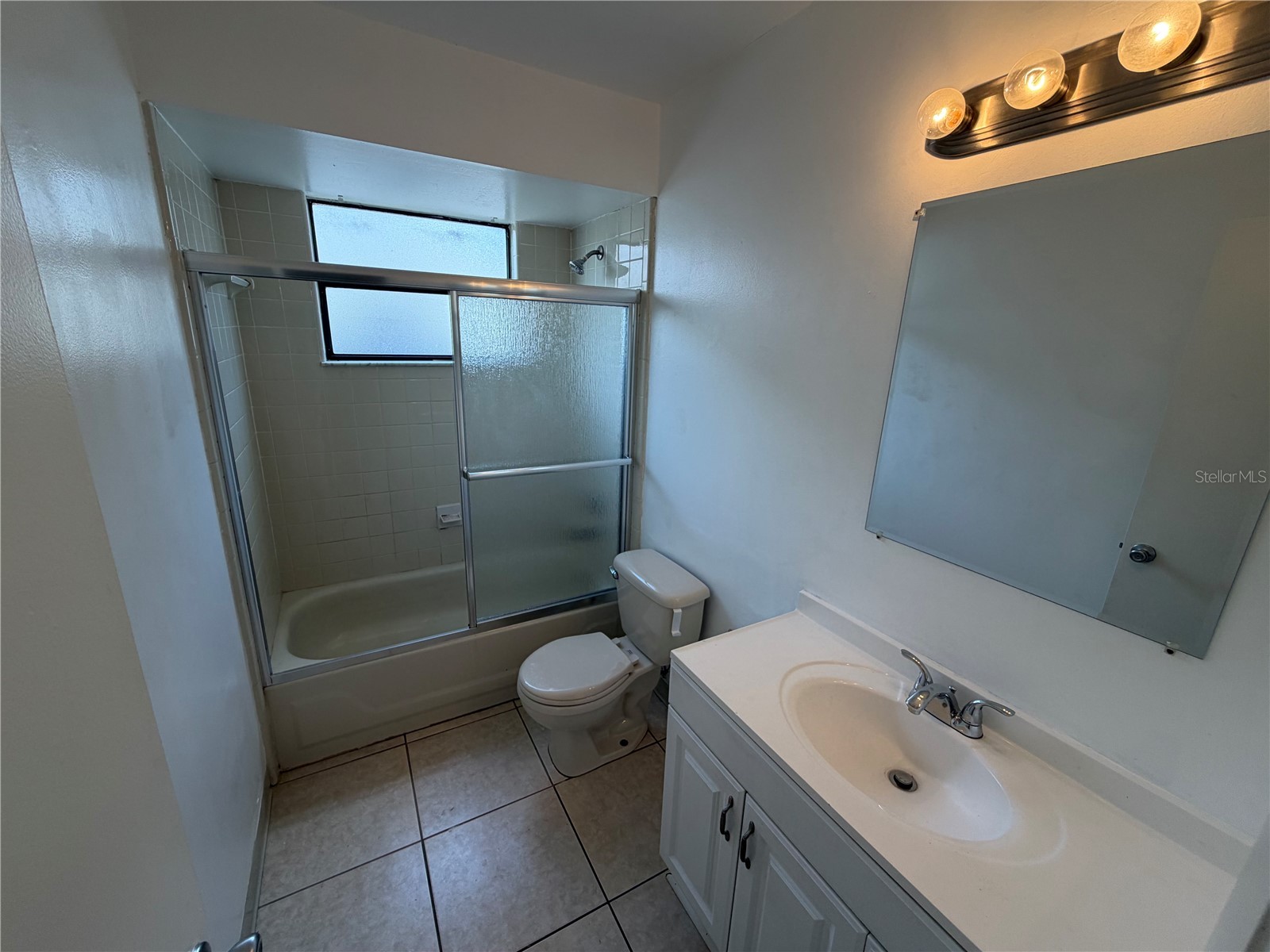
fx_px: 514
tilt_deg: -16.0
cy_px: 476
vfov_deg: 85.7
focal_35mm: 14
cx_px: 635
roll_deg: -2.0
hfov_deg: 102.1
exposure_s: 1/120
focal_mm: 2.22
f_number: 2.2
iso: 64
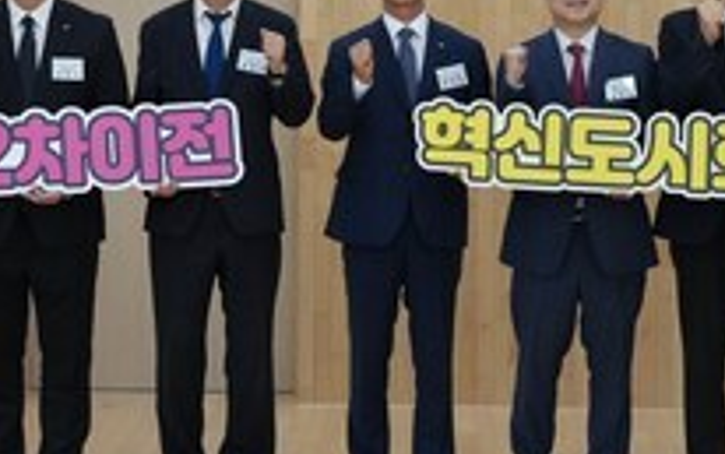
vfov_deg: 9.1
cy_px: 48
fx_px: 2827
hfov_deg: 14.6
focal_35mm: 143
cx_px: 306
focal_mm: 46
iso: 2000
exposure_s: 1/250
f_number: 5.6
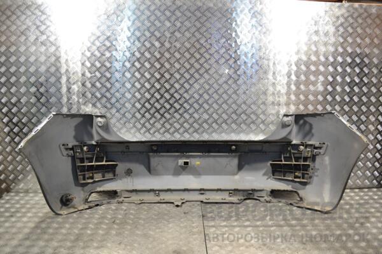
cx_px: 191
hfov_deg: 61.9
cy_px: 127
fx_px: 318
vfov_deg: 43.6
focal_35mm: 30
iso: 400
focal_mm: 20
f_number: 4.5
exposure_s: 1/80
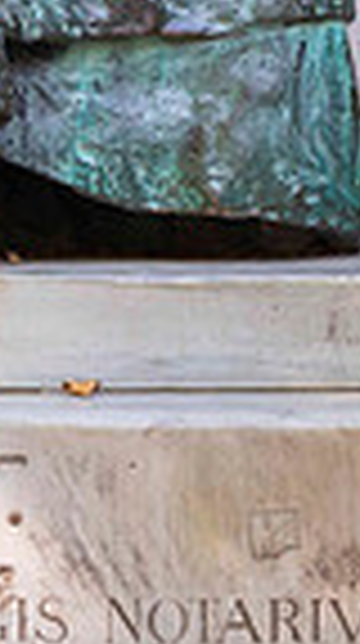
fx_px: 3868
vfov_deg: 9.4
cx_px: -274
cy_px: -83
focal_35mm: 227
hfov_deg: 5.3
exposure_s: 1/125
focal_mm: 52
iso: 400
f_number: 4
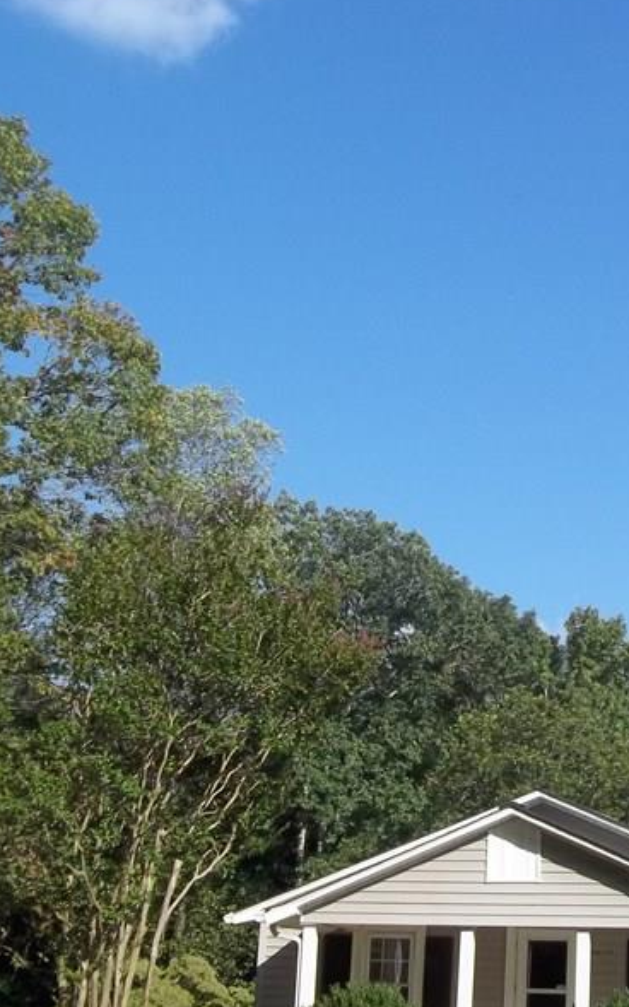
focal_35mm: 59
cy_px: 549
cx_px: 614
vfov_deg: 34.5
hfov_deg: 21.3
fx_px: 1619
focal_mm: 5.7
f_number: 8.8
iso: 64
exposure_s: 1/125
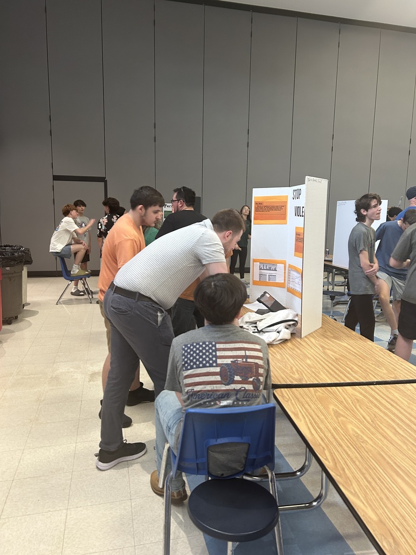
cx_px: 208
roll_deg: +0.3
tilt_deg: -7.5
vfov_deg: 67.3
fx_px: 417
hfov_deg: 53.1
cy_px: 278
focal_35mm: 26
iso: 160
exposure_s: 1/60
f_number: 1.5
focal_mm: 5.7
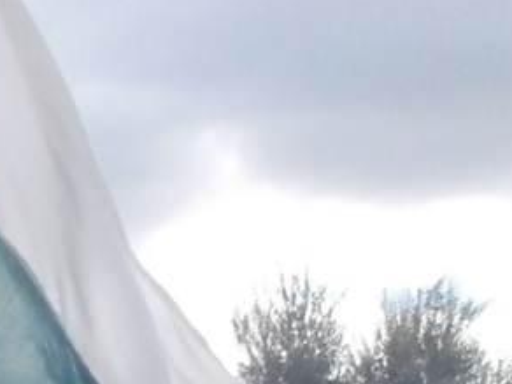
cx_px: -135
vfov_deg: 7.0
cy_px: 750
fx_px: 3047
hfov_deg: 9.5
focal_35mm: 206
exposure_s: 1/500
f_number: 11
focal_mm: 8.29
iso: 800
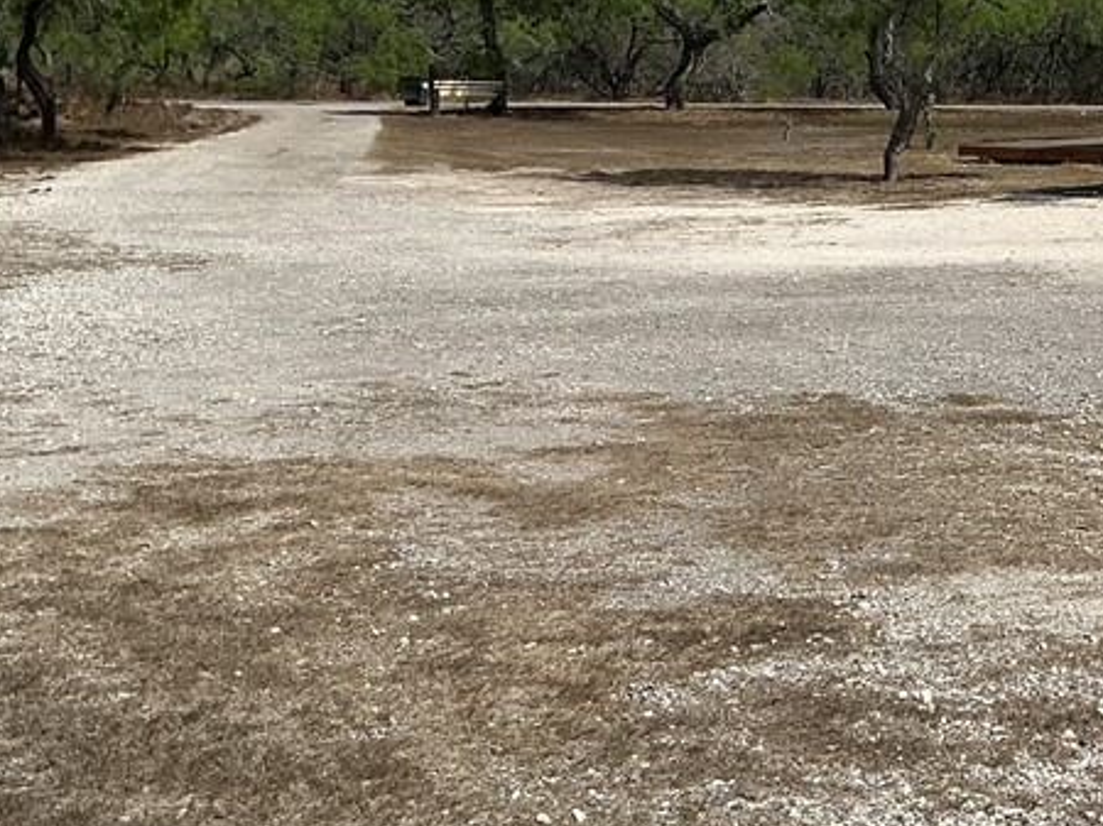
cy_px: 309
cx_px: 1159
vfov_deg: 22.2
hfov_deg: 27.3
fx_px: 2102
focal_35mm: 66
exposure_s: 1/3534
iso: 25
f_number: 1.8
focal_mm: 3
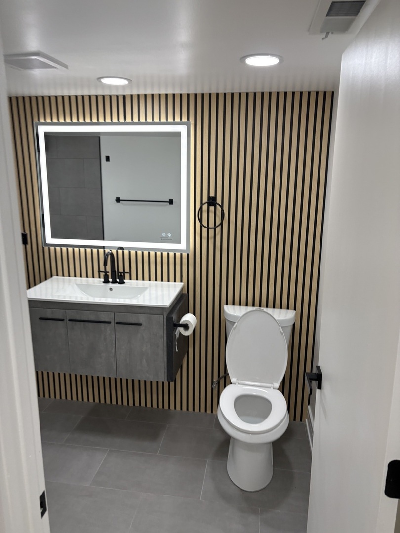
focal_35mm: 26
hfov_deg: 53.1
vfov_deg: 67.3
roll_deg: -1.1
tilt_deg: -8.2
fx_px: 401
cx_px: 200
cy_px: 266
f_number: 1.6
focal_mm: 5.96
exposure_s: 1/167
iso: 100
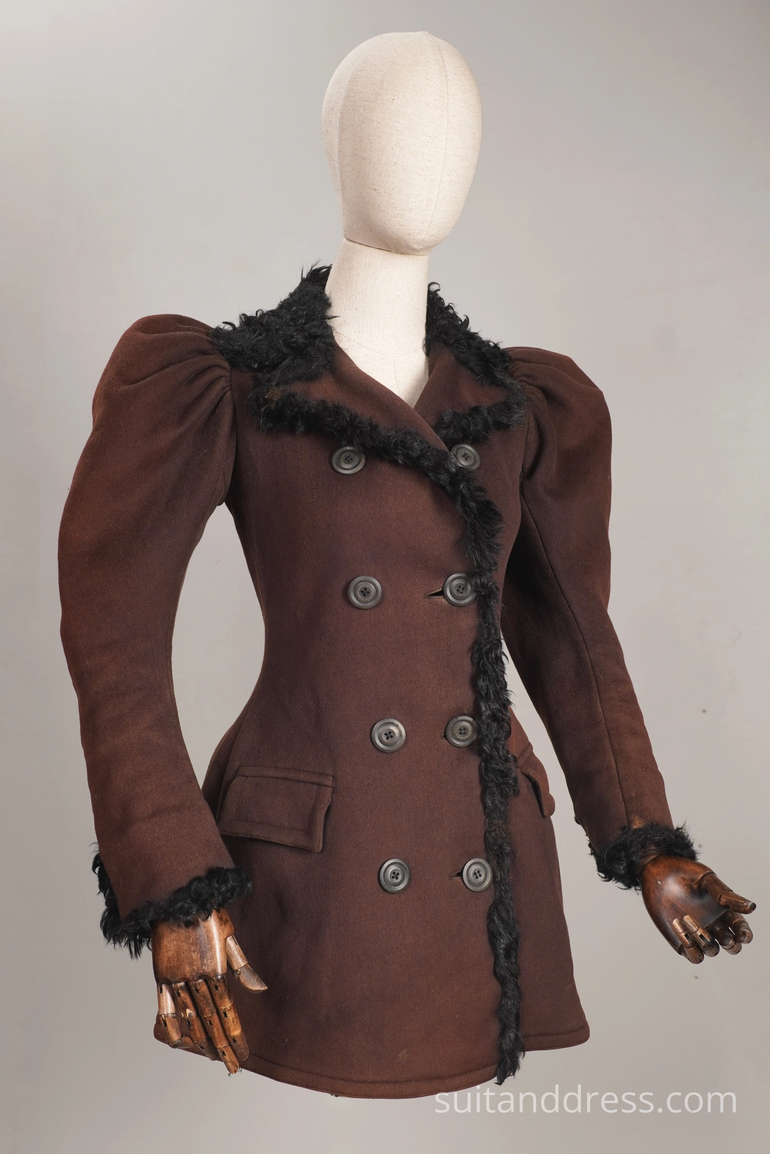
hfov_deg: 28.1
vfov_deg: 41.1
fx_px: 1540
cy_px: 577
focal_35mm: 48
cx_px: 385
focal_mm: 32
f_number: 7.1
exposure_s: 1/20
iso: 320
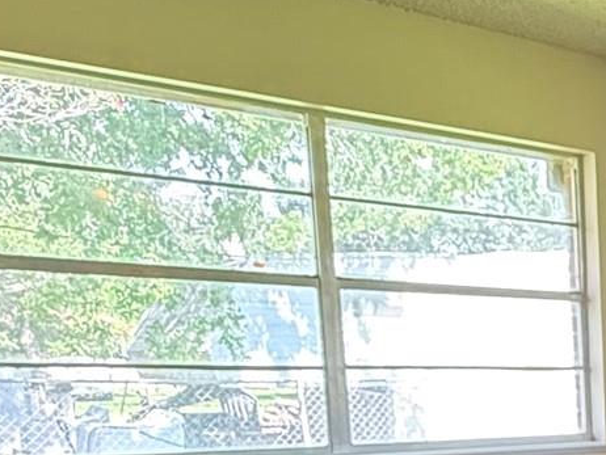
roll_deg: -0.7
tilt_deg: -6.3
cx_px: 1036
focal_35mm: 62
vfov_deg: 22.4
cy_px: 498
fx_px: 1086
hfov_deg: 22.0
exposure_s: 1/120
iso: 500
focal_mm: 2.22
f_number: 2.2
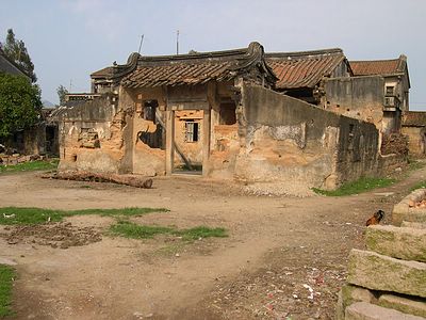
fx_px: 468
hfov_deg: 49.0
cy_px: 160
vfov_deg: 37.7
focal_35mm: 38
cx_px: 213
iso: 100
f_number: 7.6
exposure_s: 1/159
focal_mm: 8
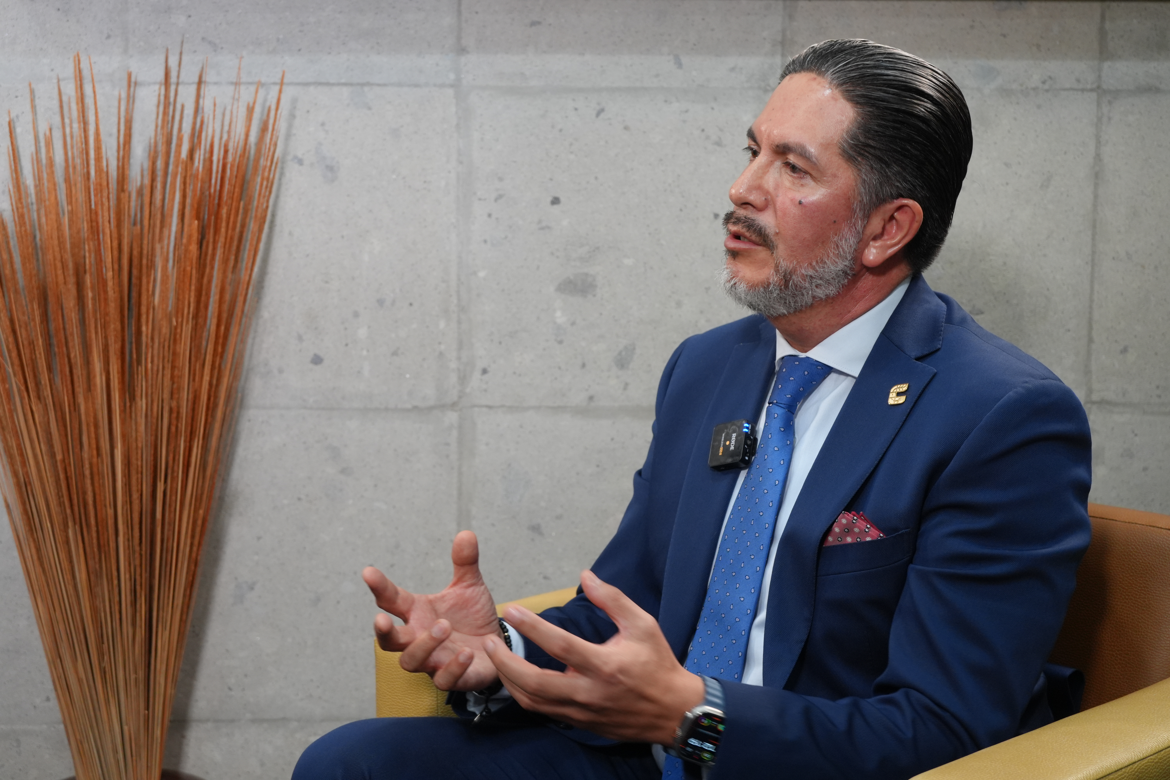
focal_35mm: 60
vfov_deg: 22.6
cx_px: 585
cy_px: 390
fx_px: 1950
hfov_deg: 33.4
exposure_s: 1/80
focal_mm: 60
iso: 1250
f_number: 5.6
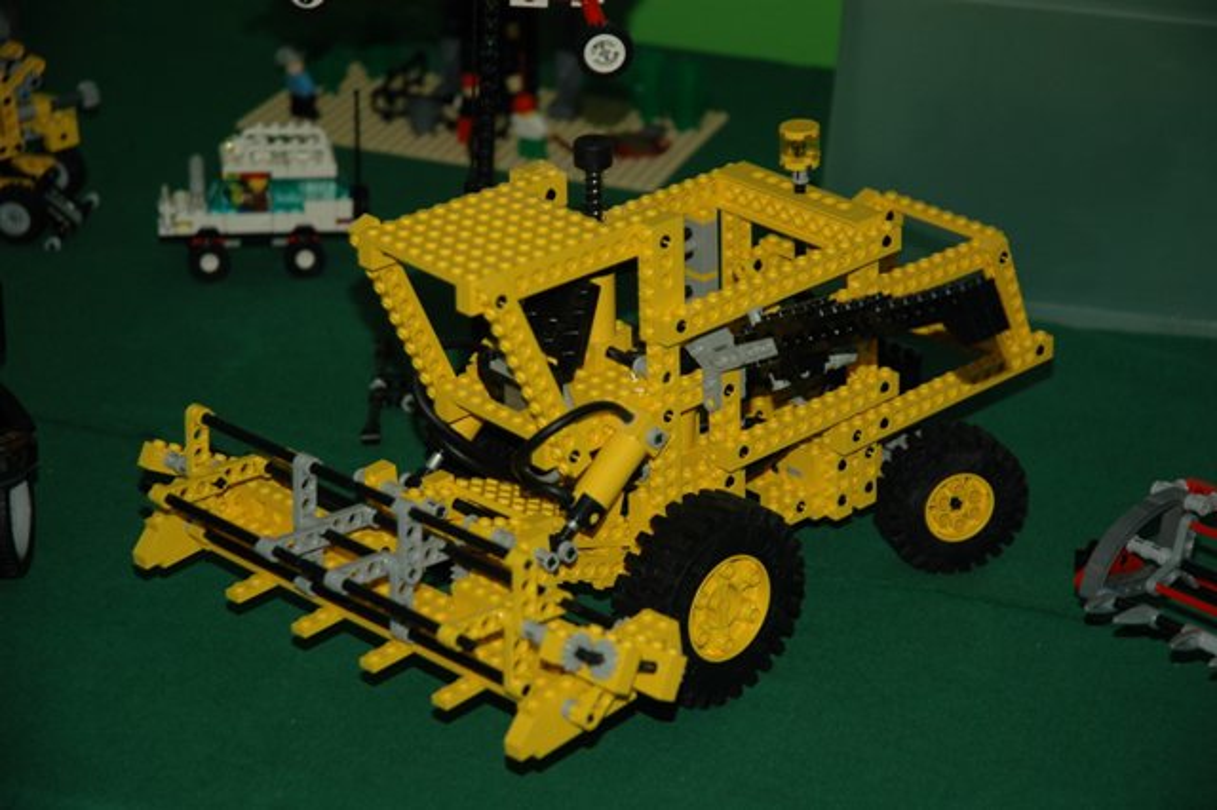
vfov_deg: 13.0
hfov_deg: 19.5
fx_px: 3548
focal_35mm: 105
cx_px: 608
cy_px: 405
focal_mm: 70
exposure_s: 1/60
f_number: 4.5
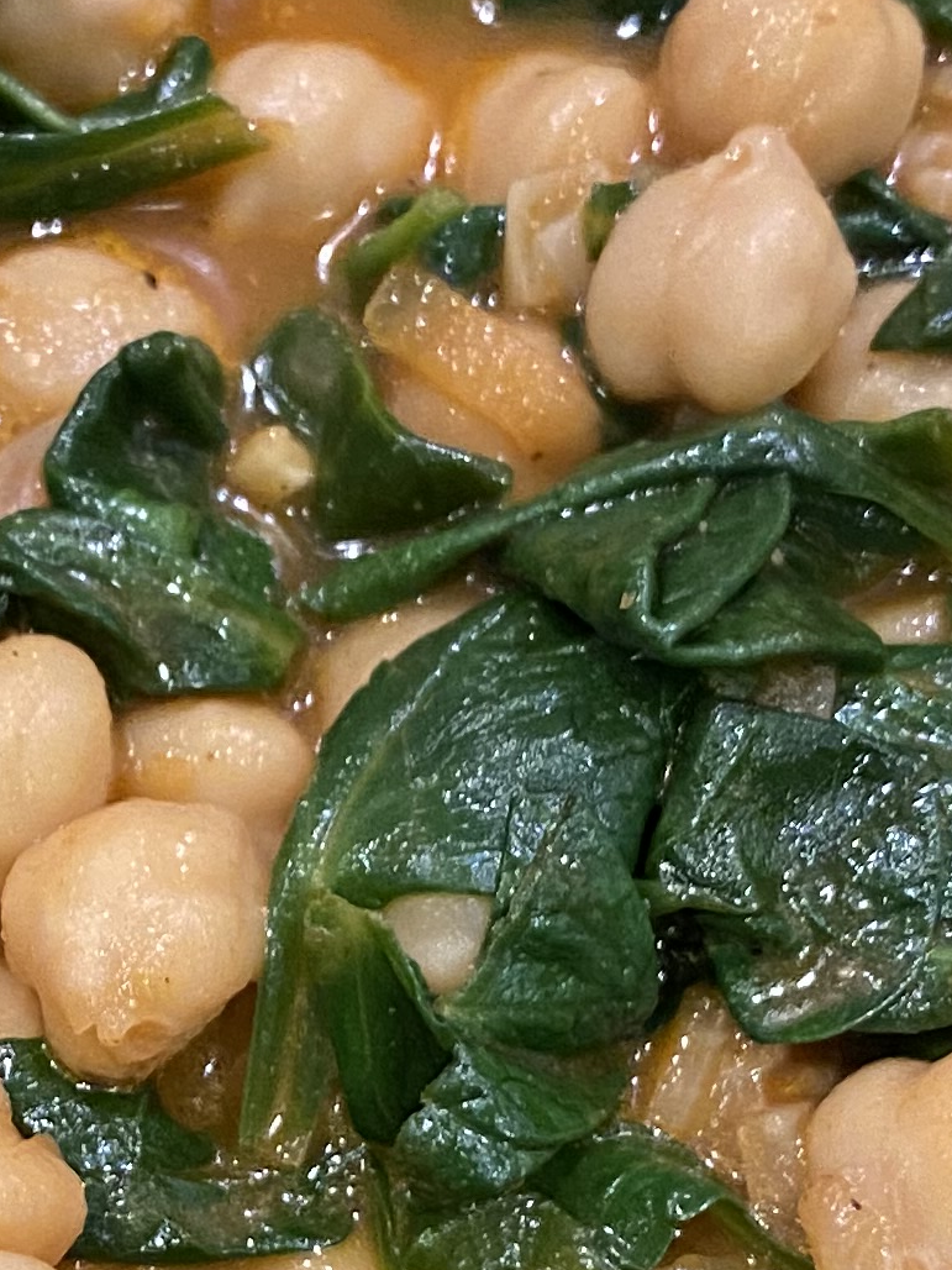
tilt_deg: -72.1
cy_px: 1116
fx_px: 3740
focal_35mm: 102
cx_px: -57
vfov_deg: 19.0
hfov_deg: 14.2
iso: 400
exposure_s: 1/60
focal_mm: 4.25
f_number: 1.8
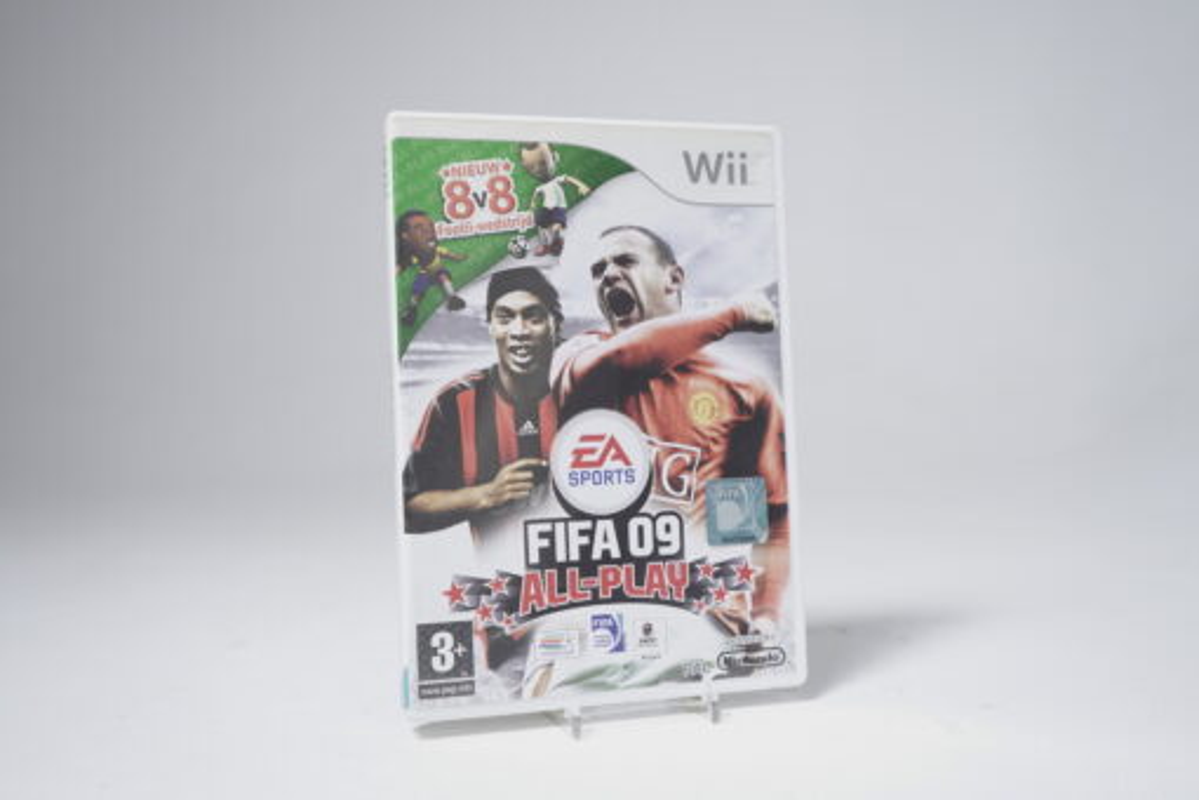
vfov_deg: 36.9
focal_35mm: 36
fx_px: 1199
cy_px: 400
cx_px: 600
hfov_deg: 53.1
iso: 125
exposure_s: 1/4
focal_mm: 36
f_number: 5.6
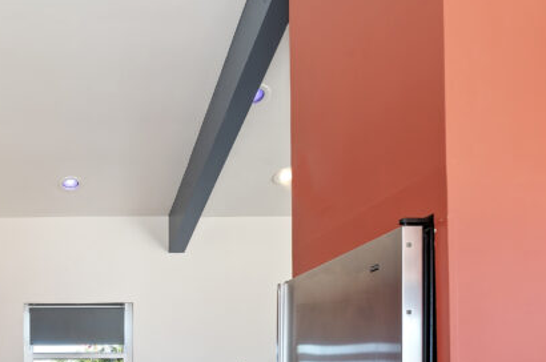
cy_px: 405
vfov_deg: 32.8
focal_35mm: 35
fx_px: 530
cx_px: 55
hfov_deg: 48.7
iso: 500
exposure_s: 1/13
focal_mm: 14
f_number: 10
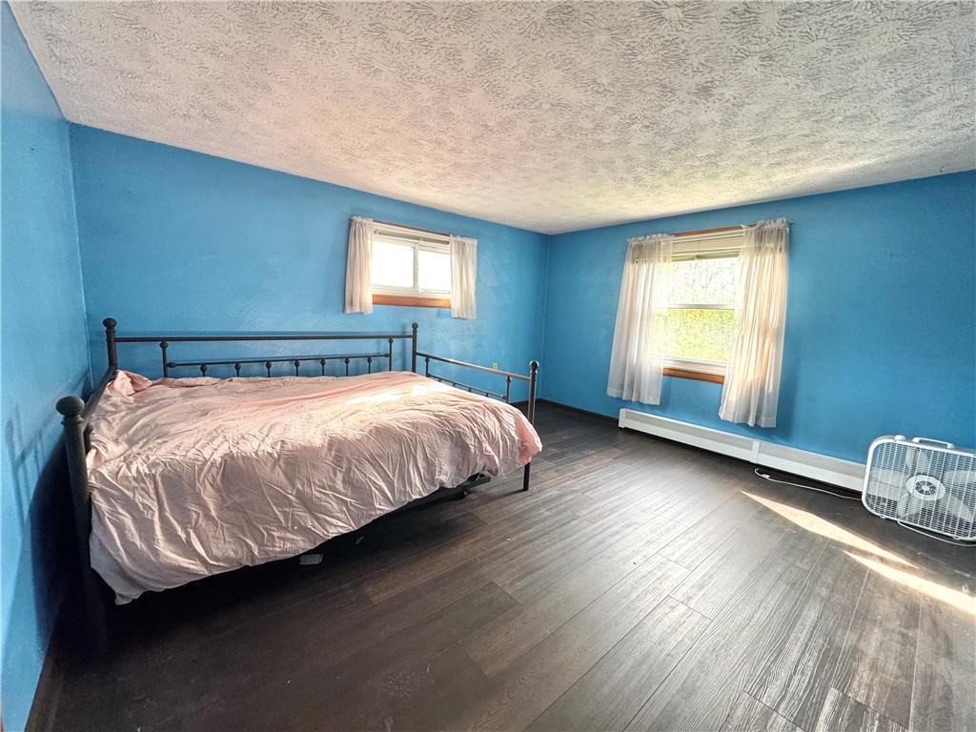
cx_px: 488
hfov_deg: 102.1
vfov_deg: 85.7
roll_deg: -2.2
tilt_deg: -8.6
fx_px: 395
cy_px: 366
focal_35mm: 14
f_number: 2.2
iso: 200
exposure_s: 1/99
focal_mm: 2.22
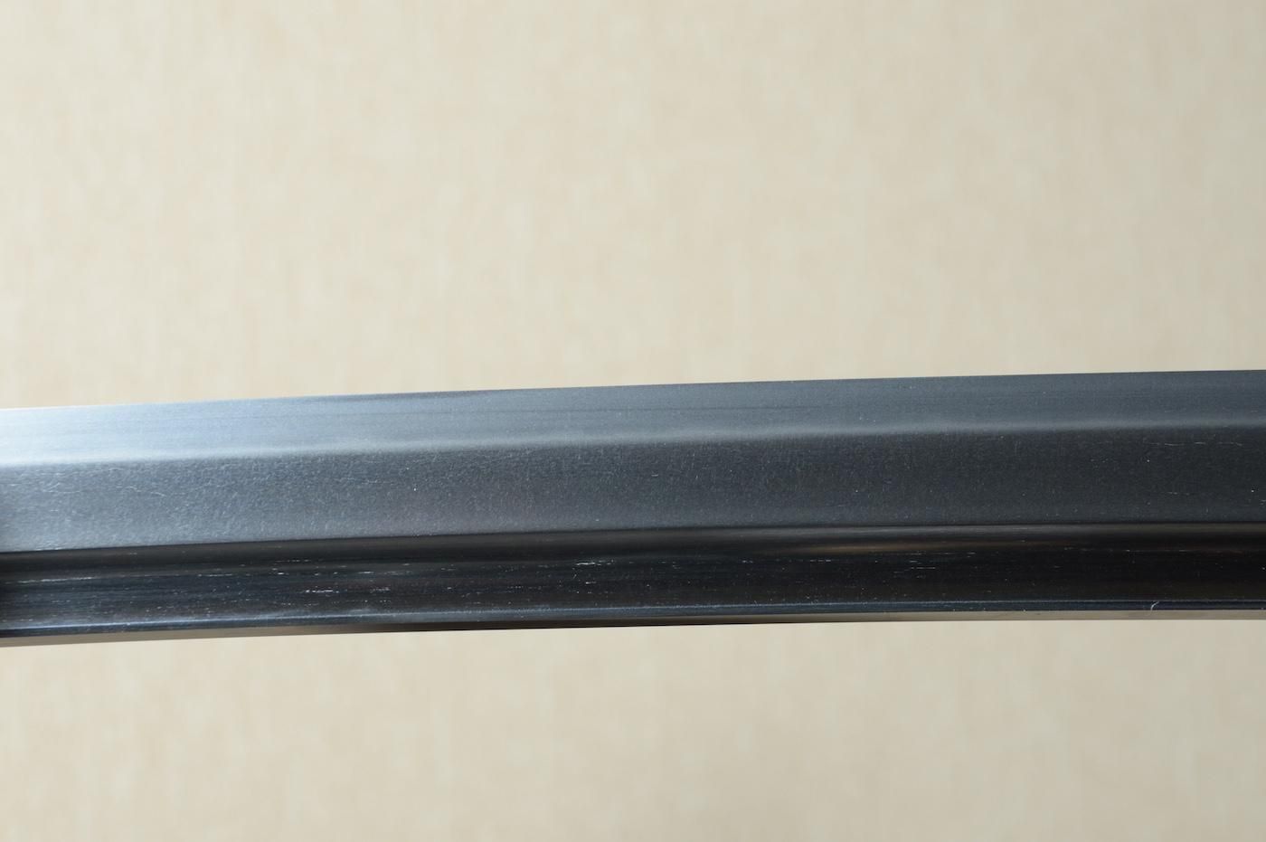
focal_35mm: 105
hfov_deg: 19.5
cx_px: 633
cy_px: 421
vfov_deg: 13.0
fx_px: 3689
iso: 400
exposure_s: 1/2
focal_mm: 70
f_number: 11
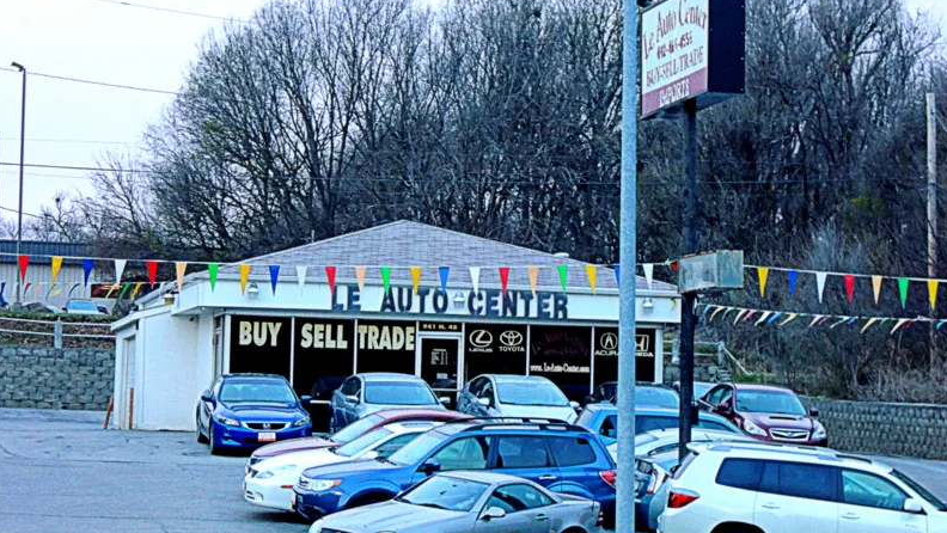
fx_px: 2763
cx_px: 475
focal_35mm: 110
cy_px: 270
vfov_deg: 11.0
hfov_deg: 19.4
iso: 800
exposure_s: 1/20
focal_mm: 17.9
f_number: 6.9
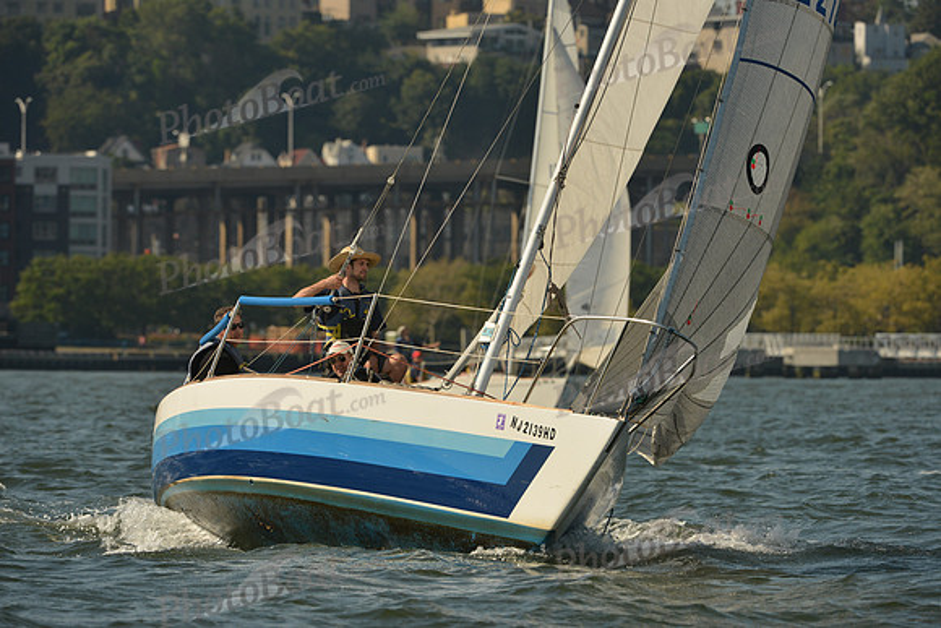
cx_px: 470
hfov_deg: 6.1
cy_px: 314
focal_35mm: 340
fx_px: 8889
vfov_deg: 4.0
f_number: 7.1
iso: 320
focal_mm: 340
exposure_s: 1/1250
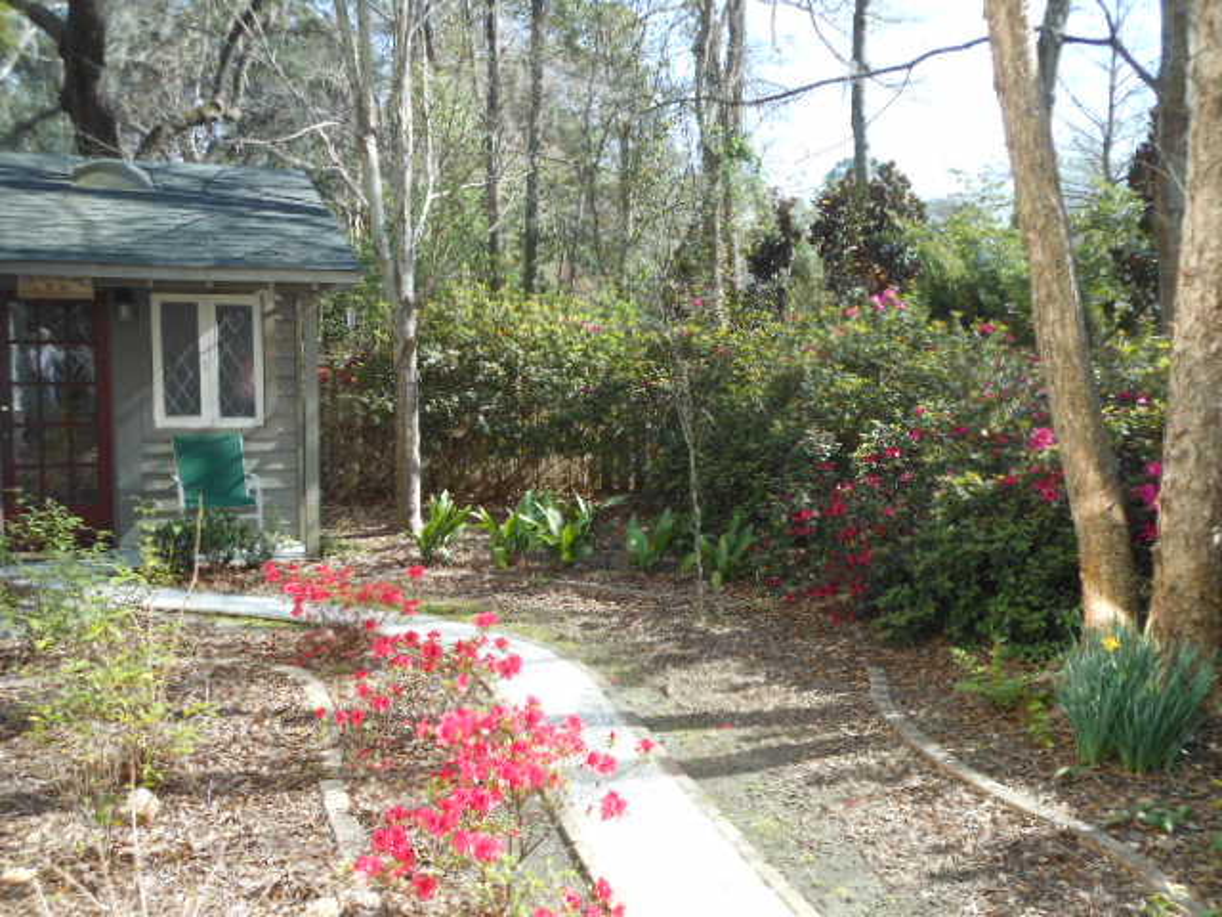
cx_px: 611
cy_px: 458
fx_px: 1341
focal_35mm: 38
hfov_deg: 49.0
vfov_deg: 37.7
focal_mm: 6.8
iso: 80
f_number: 3.6
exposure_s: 1/160
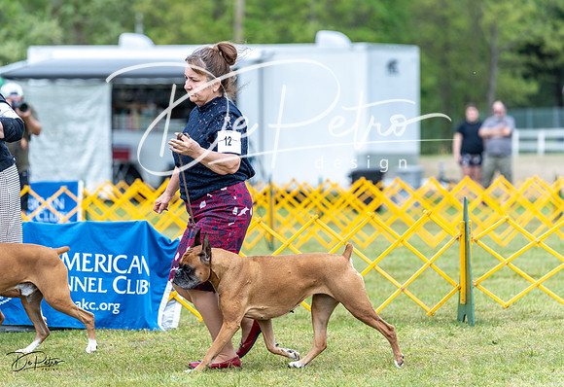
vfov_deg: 6.3
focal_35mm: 221
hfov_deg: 9.2
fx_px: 3495
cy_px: 198
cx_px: 249
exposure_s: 1/1000
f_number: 4.5
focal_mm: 200
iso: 400
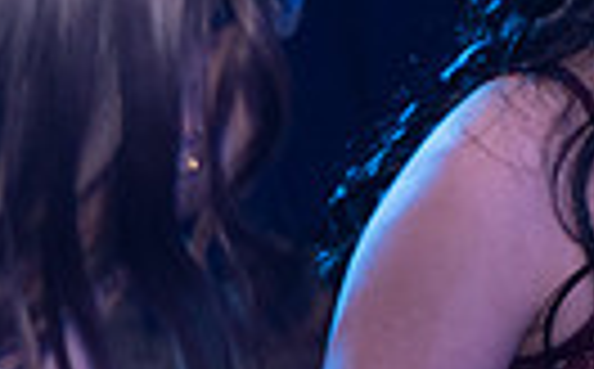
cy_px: 277
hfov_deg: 9.0
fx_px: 3765
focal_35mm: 233
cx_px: 428
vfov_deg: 5.6
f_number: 1.7
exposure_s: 1/60
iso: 800
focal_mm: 25
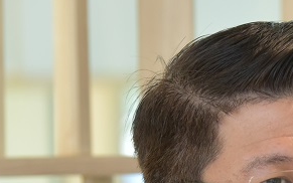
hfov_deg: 4.2
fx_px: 4033
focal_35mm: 505
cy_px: 394
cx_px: 331
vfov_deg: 2.6
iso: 1400
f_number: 3.5
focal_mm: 120
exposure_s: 1/200
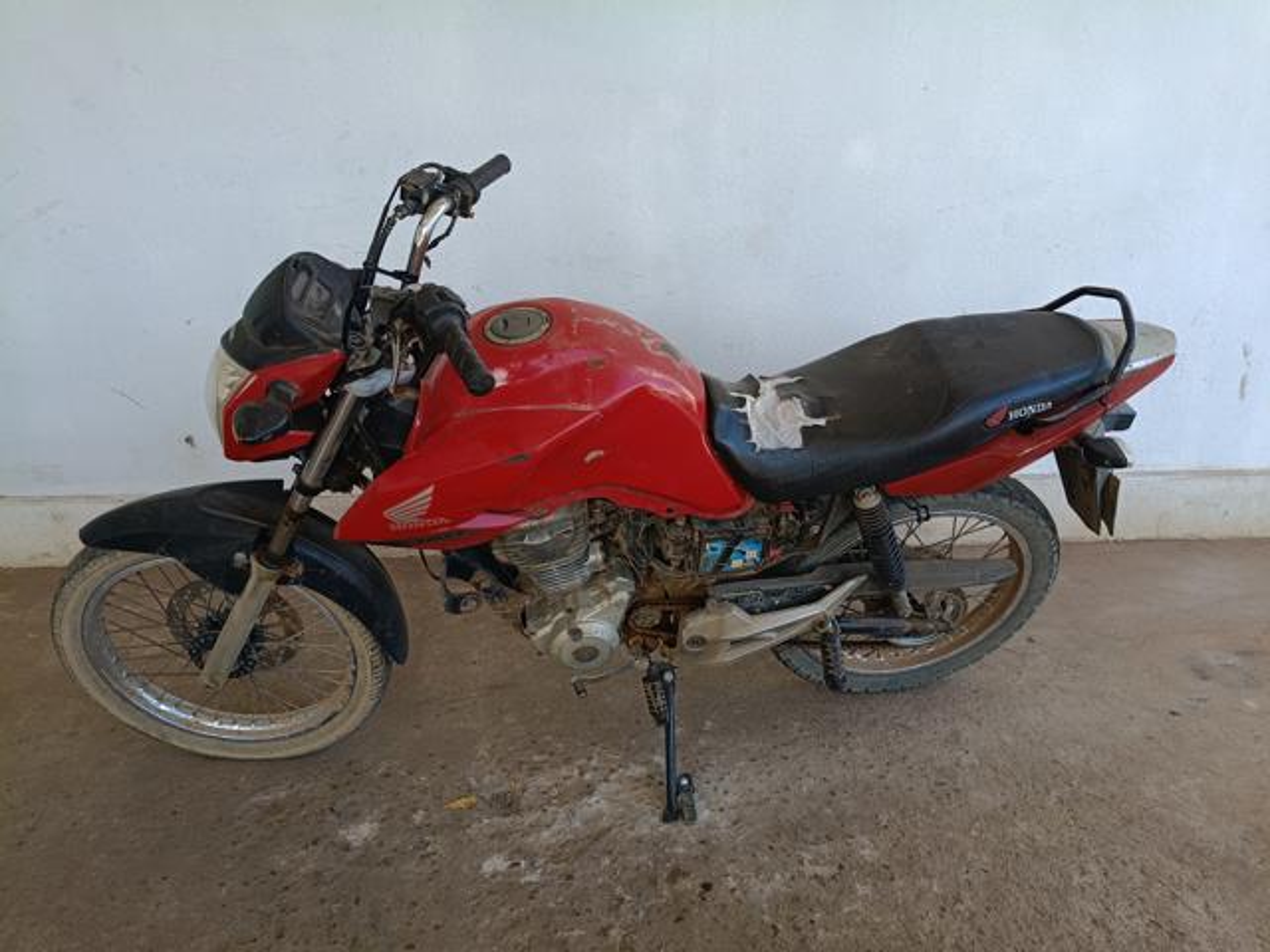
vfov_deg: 53.1
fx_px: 954
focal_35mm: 26
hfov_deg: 67.3
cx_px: 635
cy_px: 476
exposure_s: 1/197
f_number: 1.8
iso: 142
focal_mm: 4.81
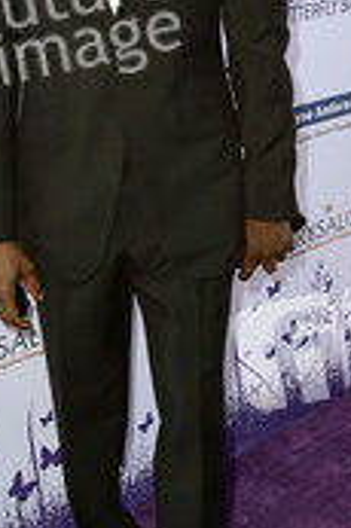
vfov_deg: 27.2
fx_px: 1084
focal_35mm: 74
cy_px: 186
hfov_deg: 18.3
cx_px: 114
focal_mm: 32
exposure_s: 1/250
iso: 200
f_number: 6.3
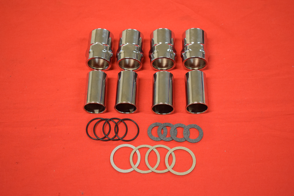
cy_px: 98
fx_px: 441
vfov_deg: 25.1
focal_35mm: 54
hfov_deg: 36.9
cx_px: 147
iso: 1600
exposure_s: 1/60
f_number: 5
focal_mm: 36
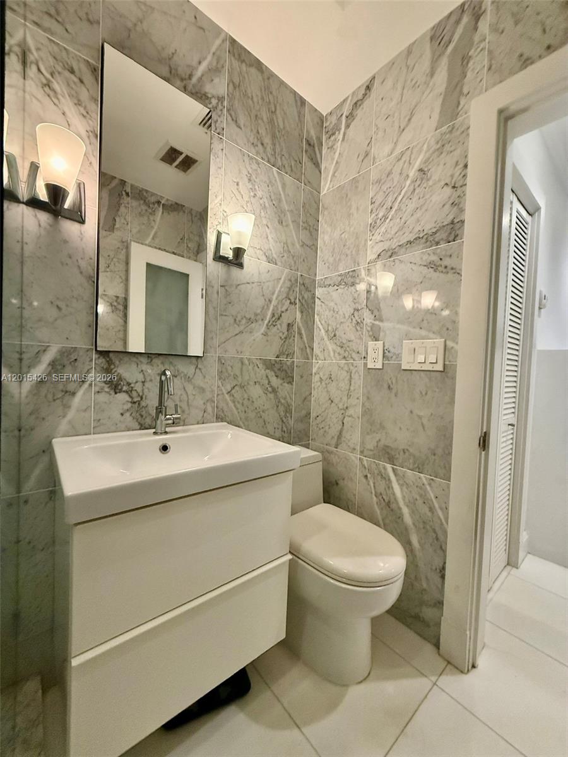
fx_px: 306
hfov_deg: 85.7
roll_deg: -1.3
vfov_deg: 102.1
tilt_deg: -2.1
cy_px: 378
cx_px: 284
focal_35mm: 14
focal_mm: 2.22
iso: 640
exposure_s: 1/120
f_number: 2.2
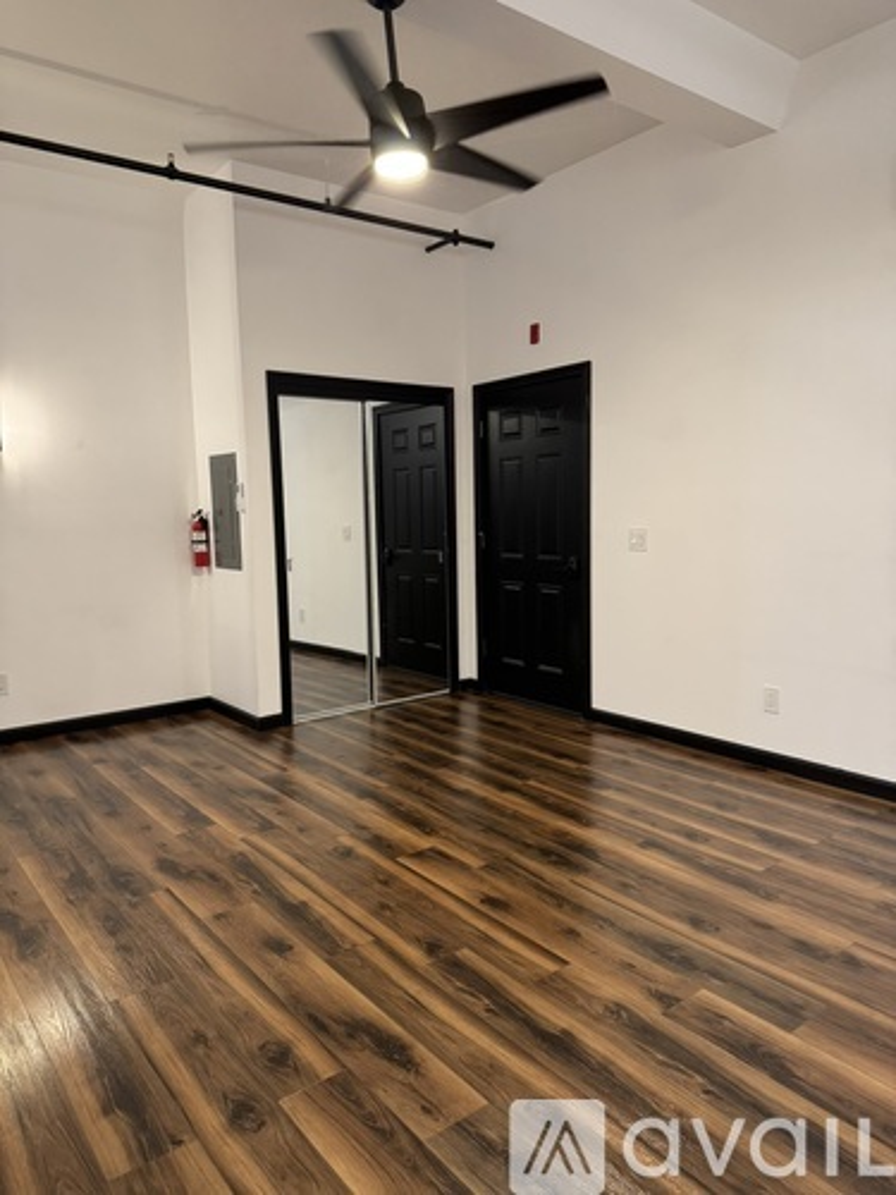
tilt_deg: -6.2
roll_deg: +1.7
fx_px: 828
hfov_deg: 56.8
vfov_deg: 71.6
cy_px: 598
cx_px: 448
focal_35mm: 24
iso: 400
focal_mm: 6.76
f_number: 1.78
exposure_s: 1/60
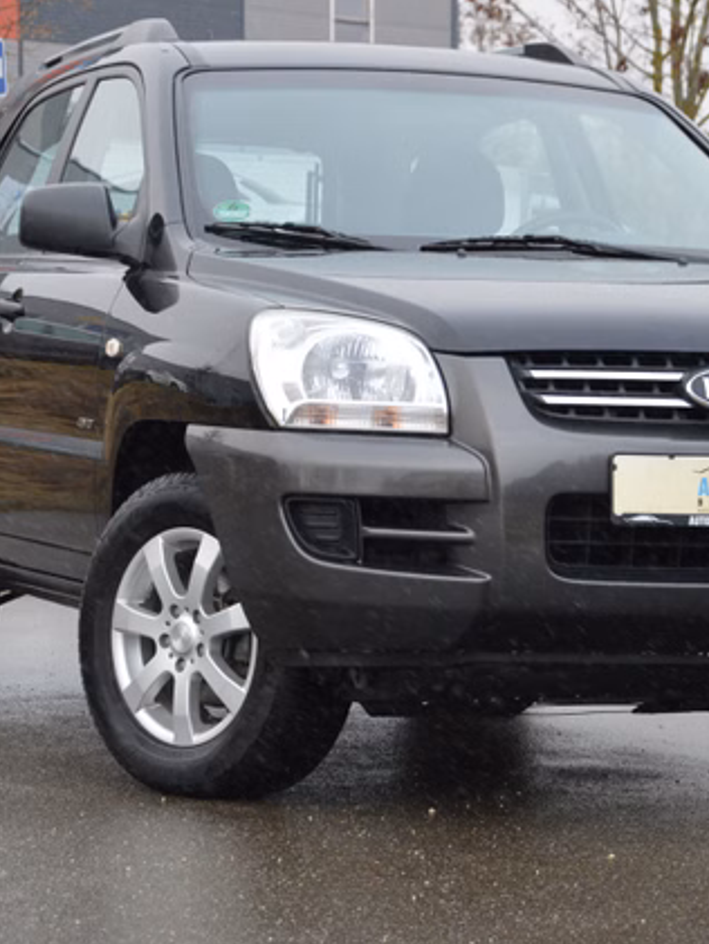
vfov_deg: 15.5
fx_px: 3467
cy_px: 471
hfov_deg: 11.7
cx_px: 429
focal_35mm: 127
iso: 400
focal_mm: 58
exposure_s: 1/125
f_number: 5.6
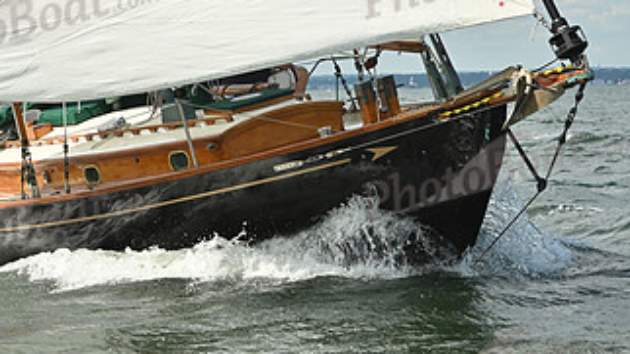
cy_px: 97
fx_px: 2455
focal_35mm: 147
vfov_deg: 8.2
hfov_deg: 14.6
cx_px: 262
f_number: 8
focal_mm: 78
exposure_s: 1/1250
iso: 250
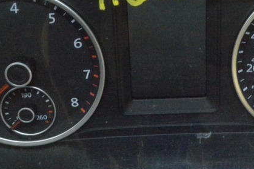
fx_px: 465
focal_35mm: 66
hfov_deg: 30.3
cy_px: 42
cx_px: 171
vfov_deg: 20.4
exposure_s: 1/50
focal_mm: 18
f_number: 22
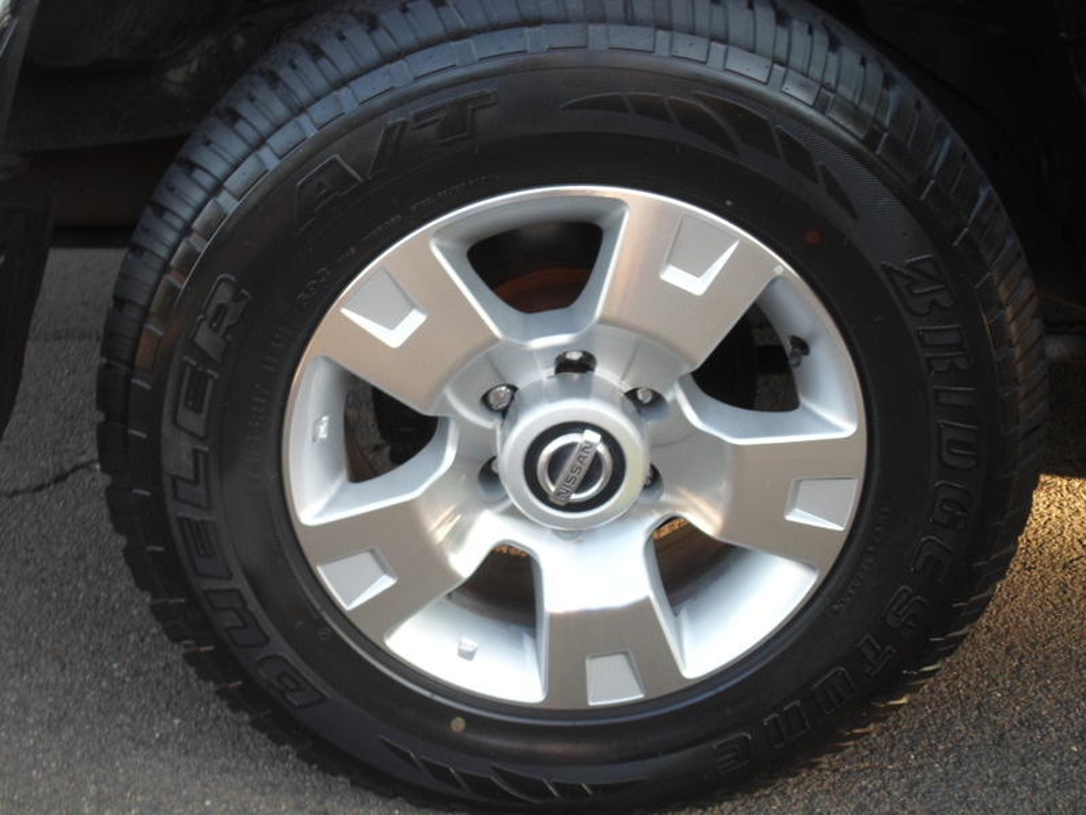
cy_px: 408
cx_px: 543
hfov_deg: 43.9
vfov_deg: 33.6
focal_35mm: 43
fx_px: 1349
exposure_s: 1/45
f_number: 3.2
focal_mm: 7.8
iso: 100
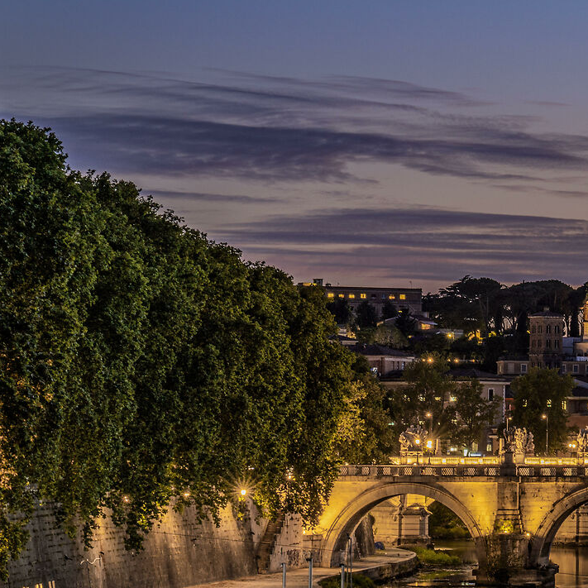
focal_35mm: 175
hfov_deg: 9.7
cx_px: 903
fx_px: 3363
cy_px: 337
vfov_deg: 10.0
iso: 50
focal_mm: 61
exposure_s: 15
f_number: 11
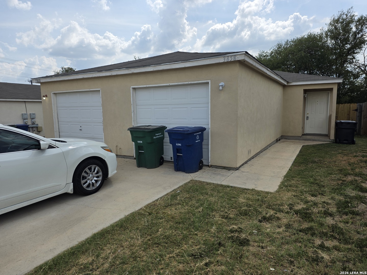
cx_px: 184
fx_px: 244
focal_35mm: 23
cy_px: 138
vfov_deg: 58.9
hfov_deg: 73.9
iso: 80
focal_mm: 6.3
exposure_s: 1/7626
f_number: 1.7
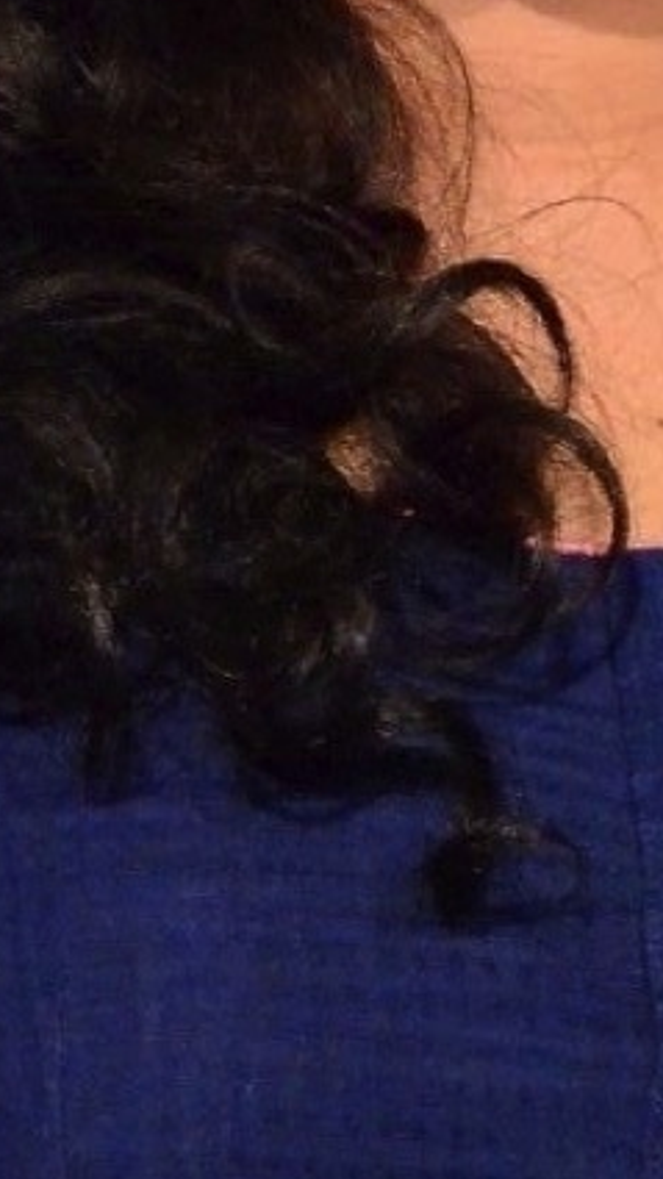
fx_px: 17763
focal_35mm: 568
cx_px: 516
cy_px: 692
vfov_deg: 3.8
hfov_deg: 2.1
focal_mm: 85
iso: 8000
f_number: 5.6
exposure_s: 1/125
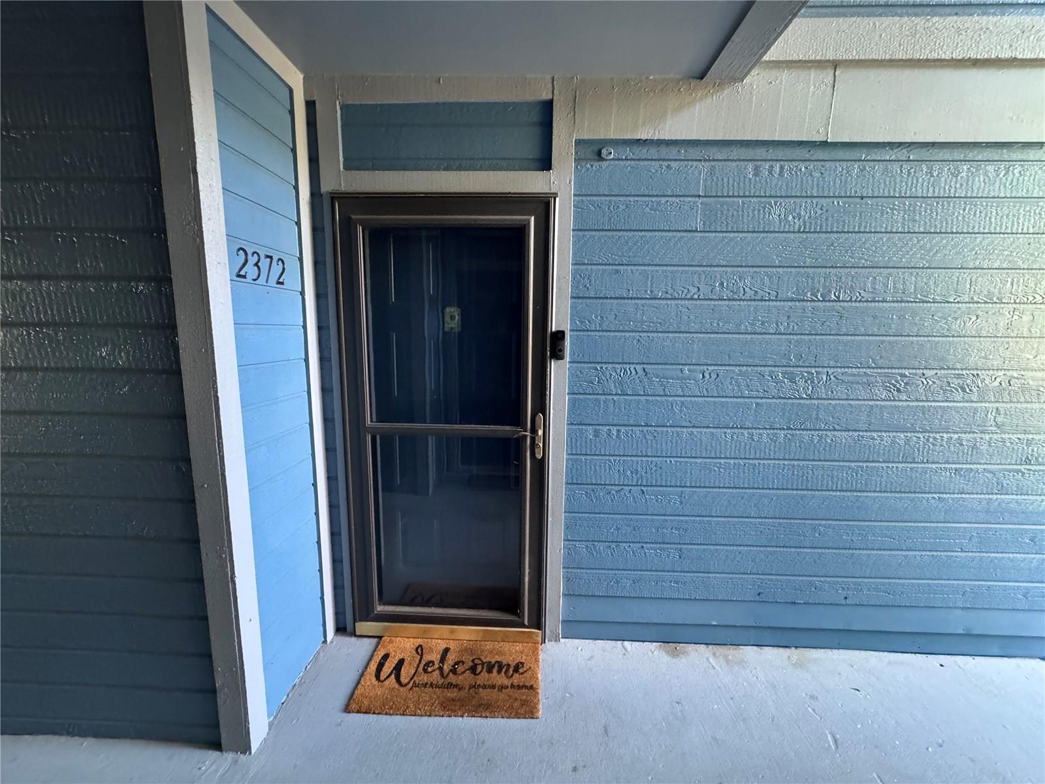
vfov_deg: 85.7
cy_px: 392
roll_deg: -0.9
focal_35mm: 14
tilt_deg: -8.8
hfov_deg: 102.1
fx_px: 423
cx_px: 522
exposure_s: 1/54
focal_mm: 2.22
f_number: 2.2
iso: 1250
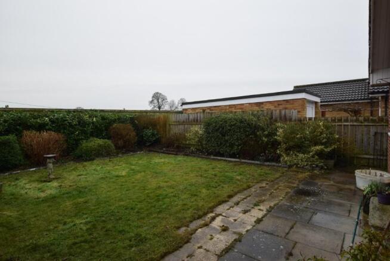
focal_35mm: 20
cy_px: 130
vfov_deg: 63.3
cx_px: 195
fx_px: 211
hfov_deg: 85.4
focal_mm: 13
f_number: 6.3
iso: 400
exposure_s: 1/80
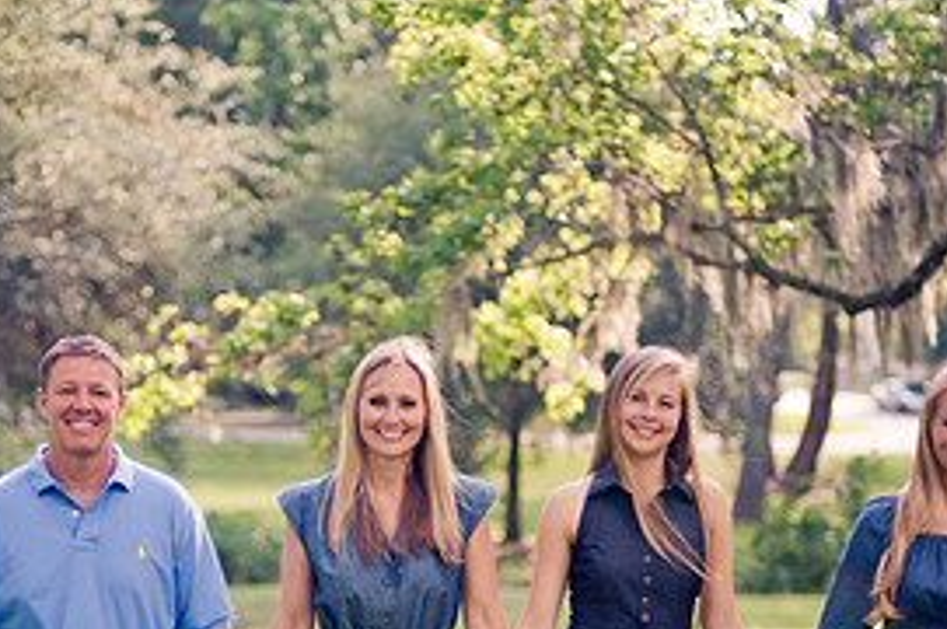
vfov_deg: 12.7
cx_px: 426
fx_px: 2811
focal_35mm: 107
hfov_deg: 19.1
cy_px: 556
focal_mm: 50
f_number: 1.4
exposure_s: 1/1600
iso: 200
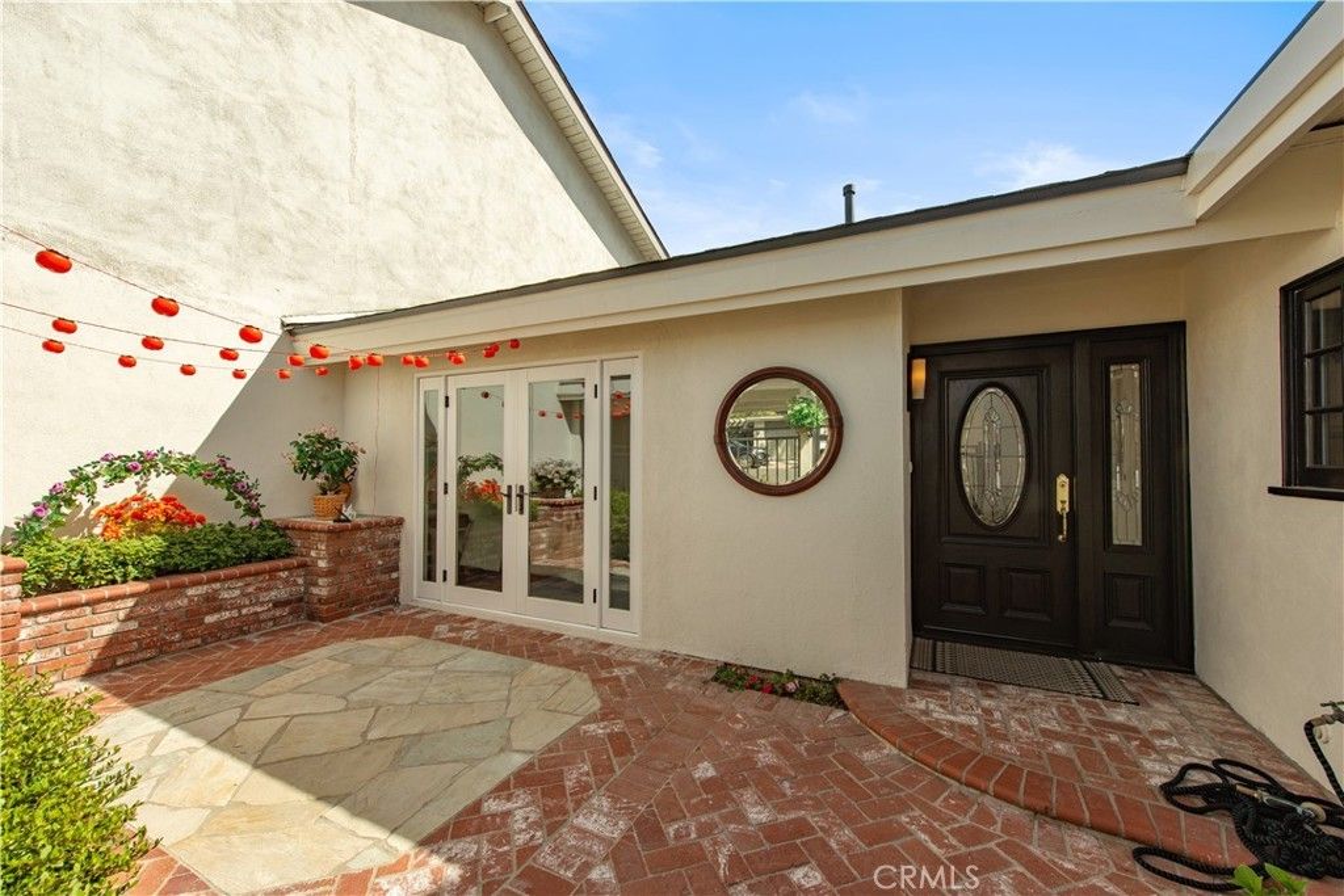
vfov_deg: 81.2
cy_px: 448
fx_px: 523
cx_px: 672
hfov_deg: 104.2
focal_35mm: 14
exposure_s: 1/320
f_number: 9
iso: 200
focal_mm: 14
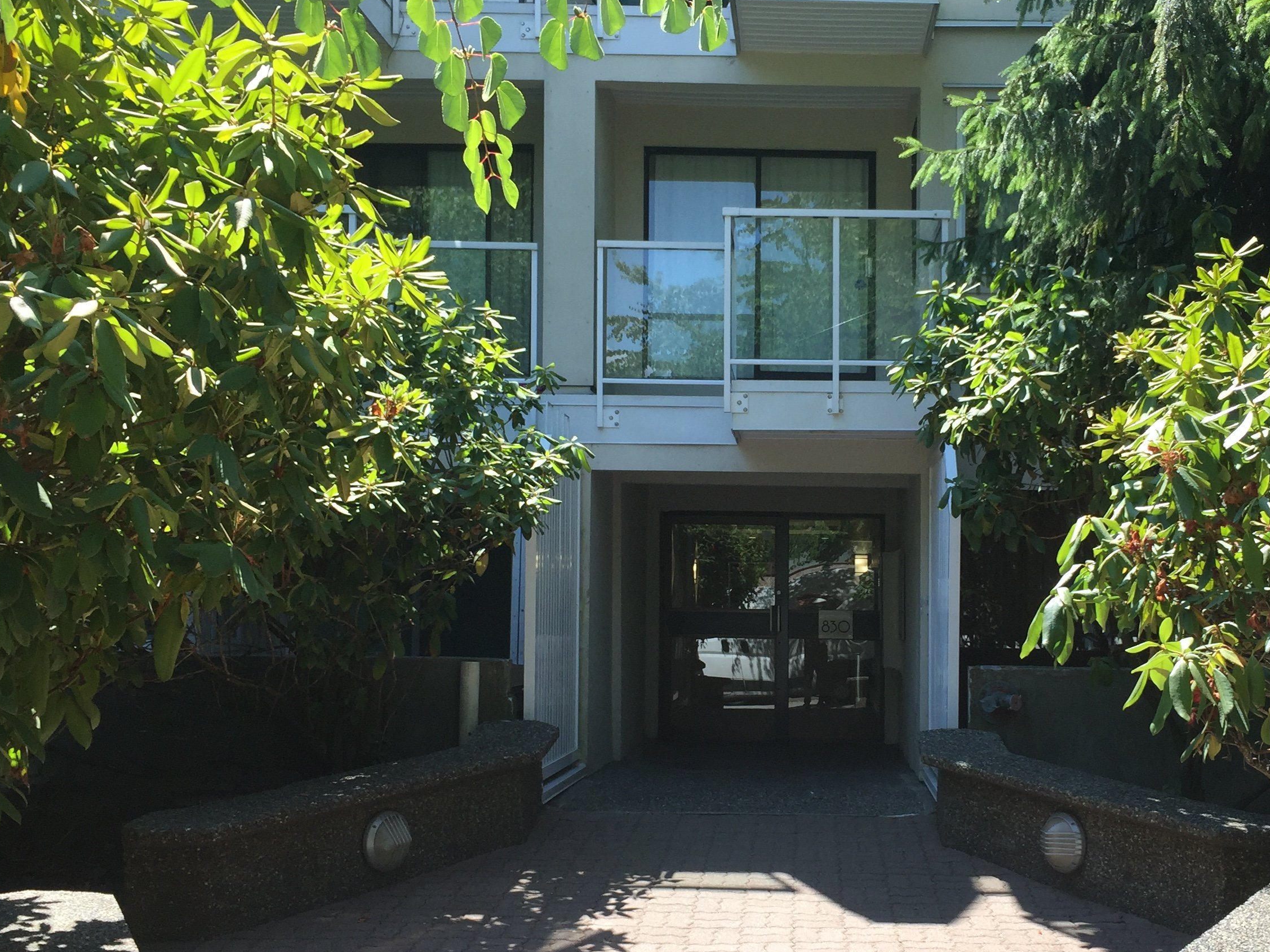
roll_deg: -1.6
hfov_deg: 44.5
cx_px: 785
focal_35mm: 42
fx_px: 1541
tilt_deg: +2.6
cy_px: 567
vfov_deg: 34.2
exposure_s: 1/549
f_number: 2.2
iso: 32
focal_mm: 4.15
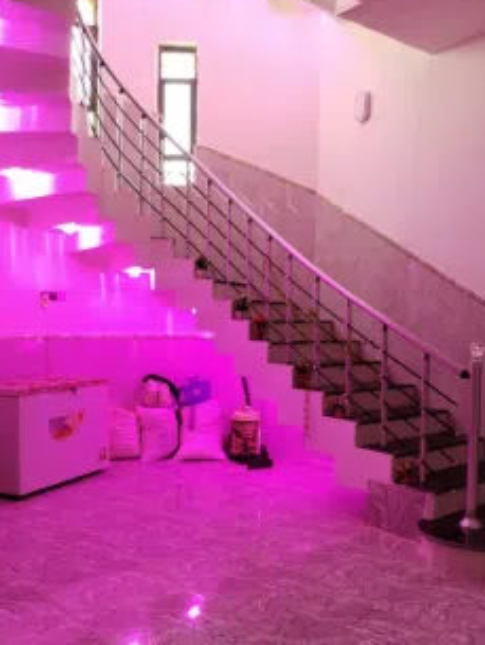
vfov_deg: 48.9
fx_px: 709
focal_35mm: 38
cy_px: 357
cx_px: 231
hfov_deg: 37.7
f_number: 1.8
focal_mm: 4.75
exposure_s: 1/30
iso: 598
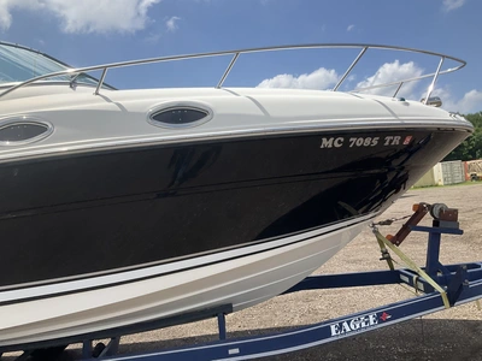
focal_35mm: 29
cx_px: 241
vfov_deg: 48.2
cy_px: 180
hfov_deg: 61.7
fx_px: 404
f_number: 1.8
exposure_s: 1/1912
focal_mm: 3
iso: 25
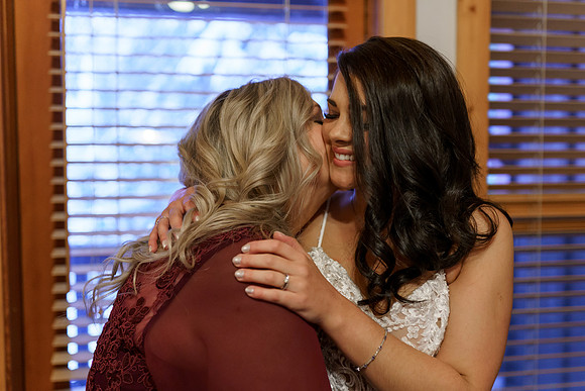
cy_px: 196
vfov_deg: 35.1
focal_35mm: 38
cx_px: 306
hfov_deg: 50.6
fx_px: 618
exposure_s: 1/320
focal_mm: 35
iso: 2000
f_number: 2
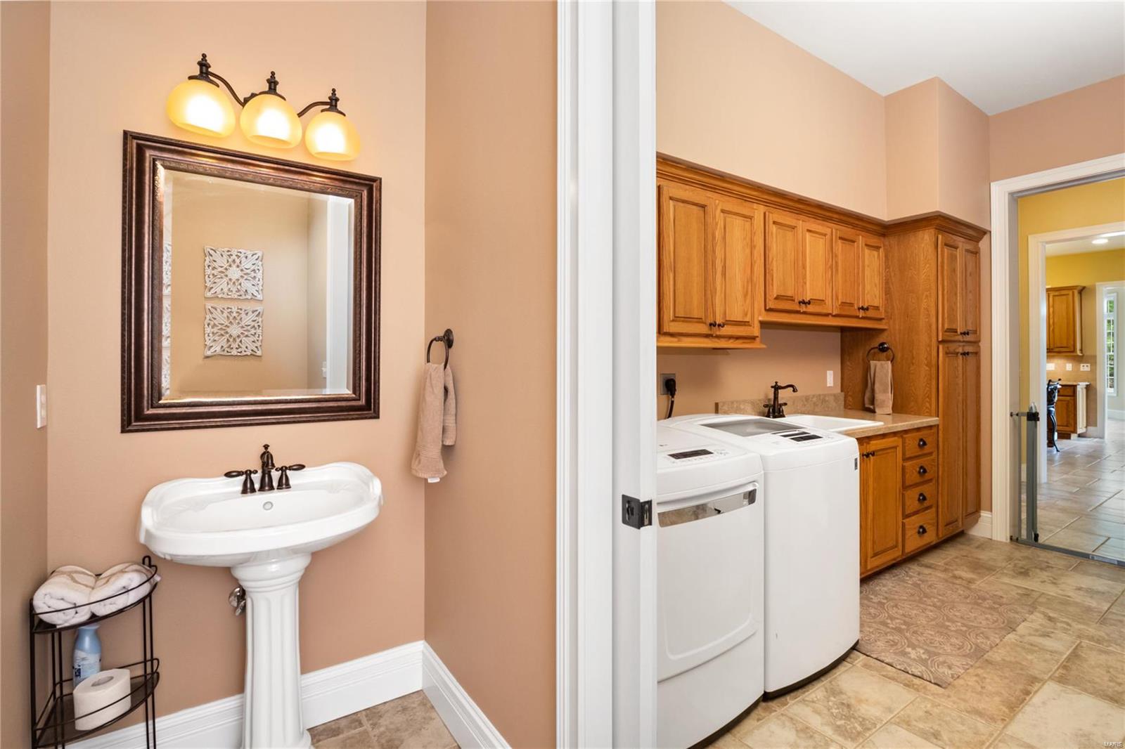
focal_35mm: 16
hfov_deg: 96.7
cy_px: 374
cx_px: 562
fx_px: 500
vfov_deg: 73.7
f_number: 9
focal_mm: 8
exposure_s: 1/100
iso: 640
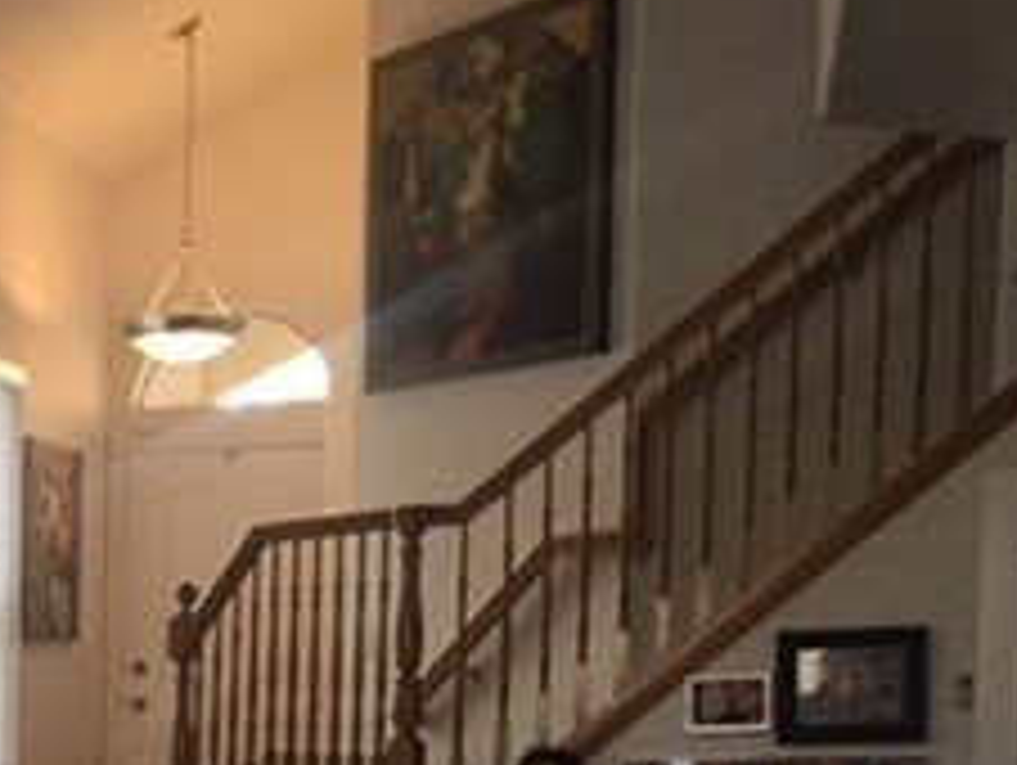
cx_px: -324
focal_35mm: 82
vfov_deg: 17.2
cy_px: 936
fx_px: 2412
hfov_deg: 21.4
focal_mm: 4.15
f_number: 2.2
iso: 40
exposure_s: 1/30
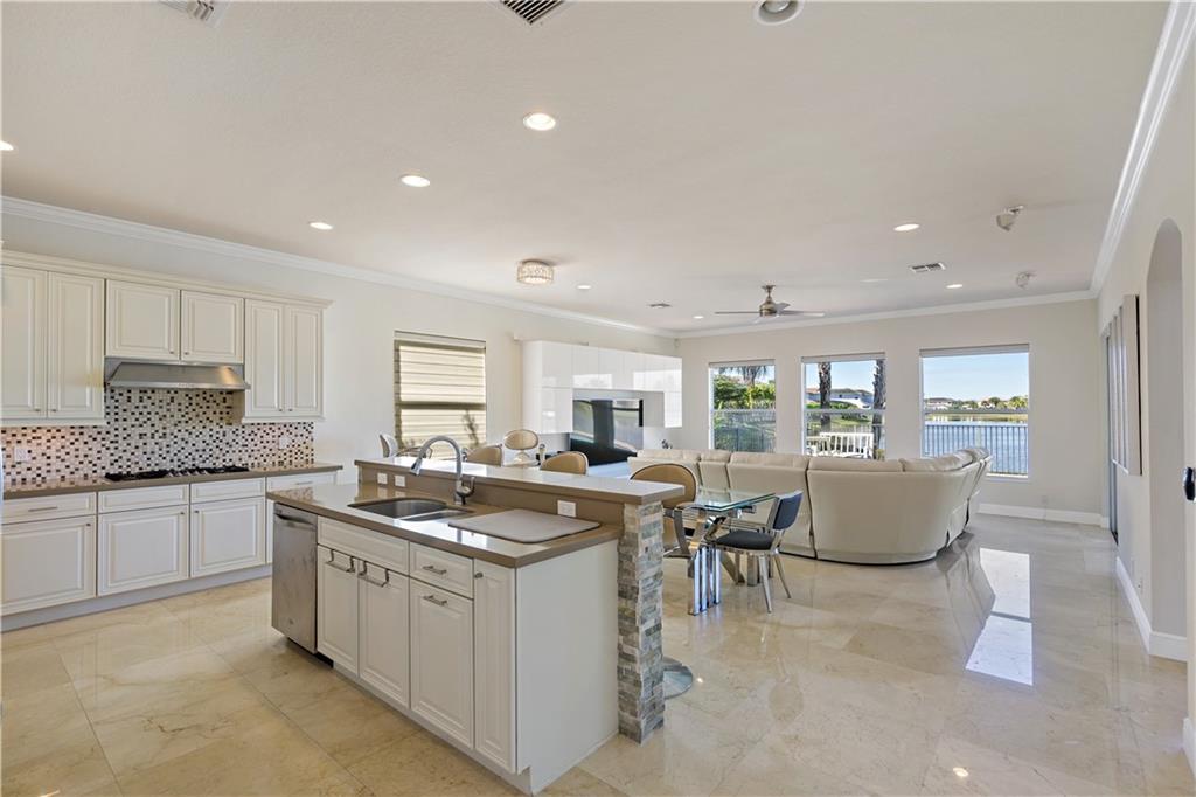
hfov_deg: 96.8
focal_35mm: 16
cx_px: 598
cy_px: 398
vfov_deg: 73.7
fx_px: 531
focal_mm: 16
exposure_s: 1/8
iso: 100
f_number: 6.3
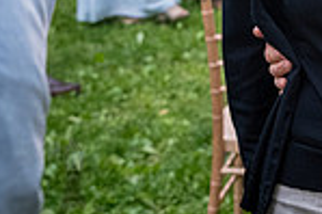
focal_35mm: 136
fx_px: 1215
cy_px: -141
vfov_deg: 9.7
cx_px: 488
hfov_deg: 14.1
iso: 6400
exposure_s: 1/40
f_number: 4
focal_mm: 35
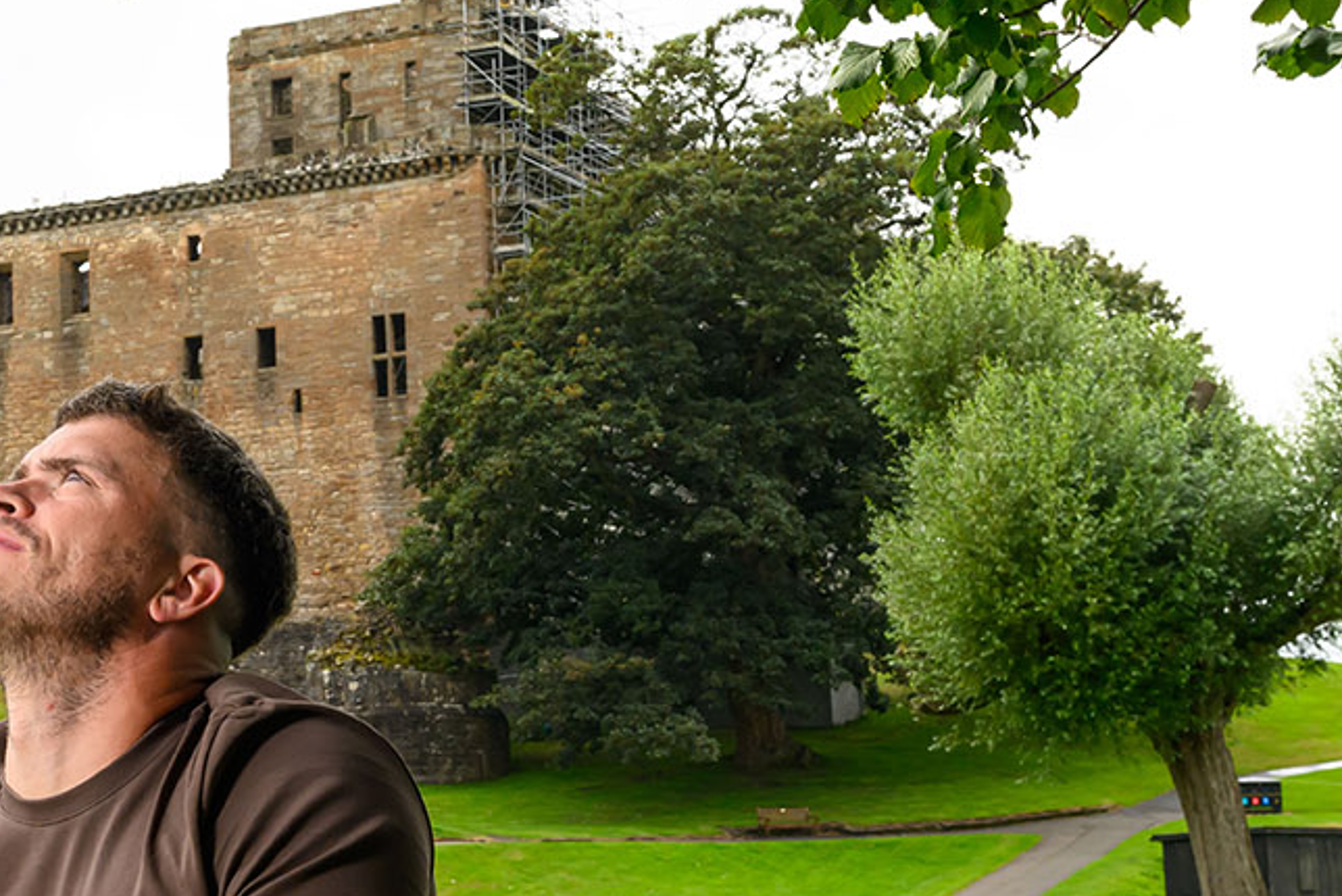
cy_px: 543
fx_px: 3356
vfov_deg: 15.2
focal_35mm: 90
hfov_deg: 22.3
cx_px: 242
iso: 400
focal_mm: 29
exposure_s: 1/200
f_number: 10
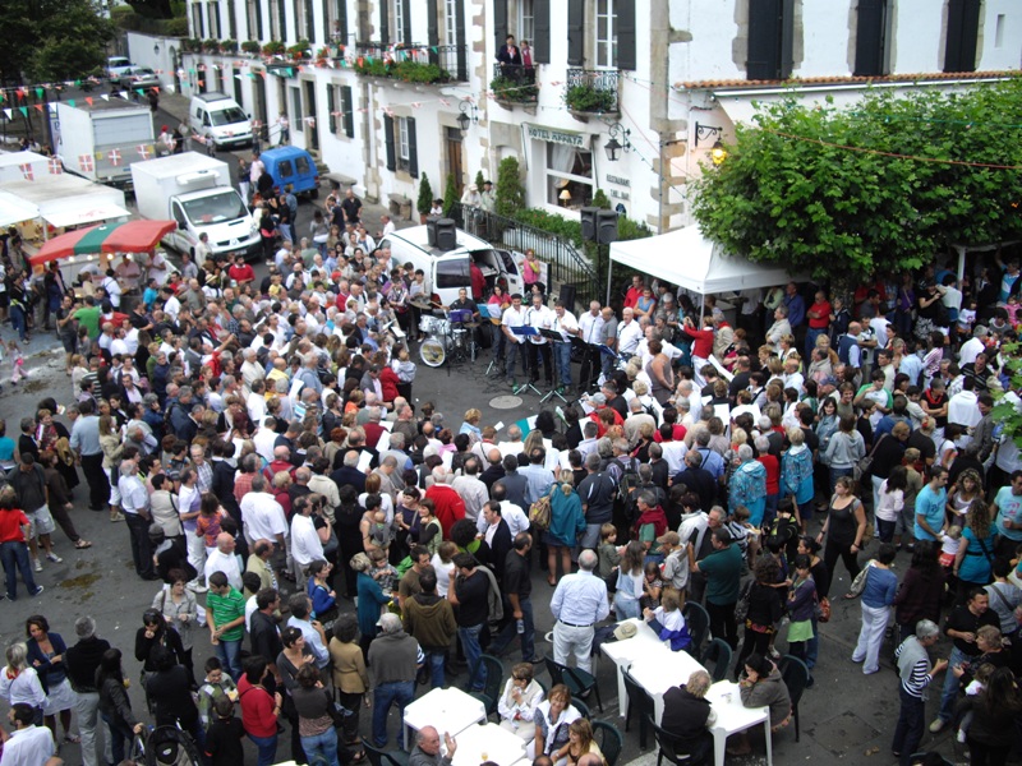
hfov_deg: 49.0
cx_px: 511
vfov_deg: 37.7
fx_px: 1122
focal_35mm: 38
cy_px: 383
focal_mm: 7.9
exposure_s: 1/50
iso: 100
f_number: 2.8
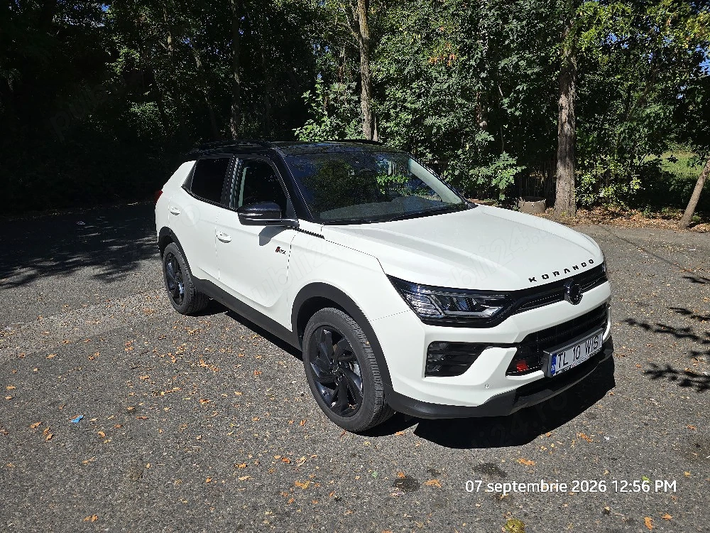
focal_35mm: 23
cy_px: 266
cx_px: 355
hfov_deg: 73.9
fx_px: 472
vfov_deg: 58.9
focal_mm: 6.3
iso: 12
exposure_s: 1/1250
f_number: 1.7
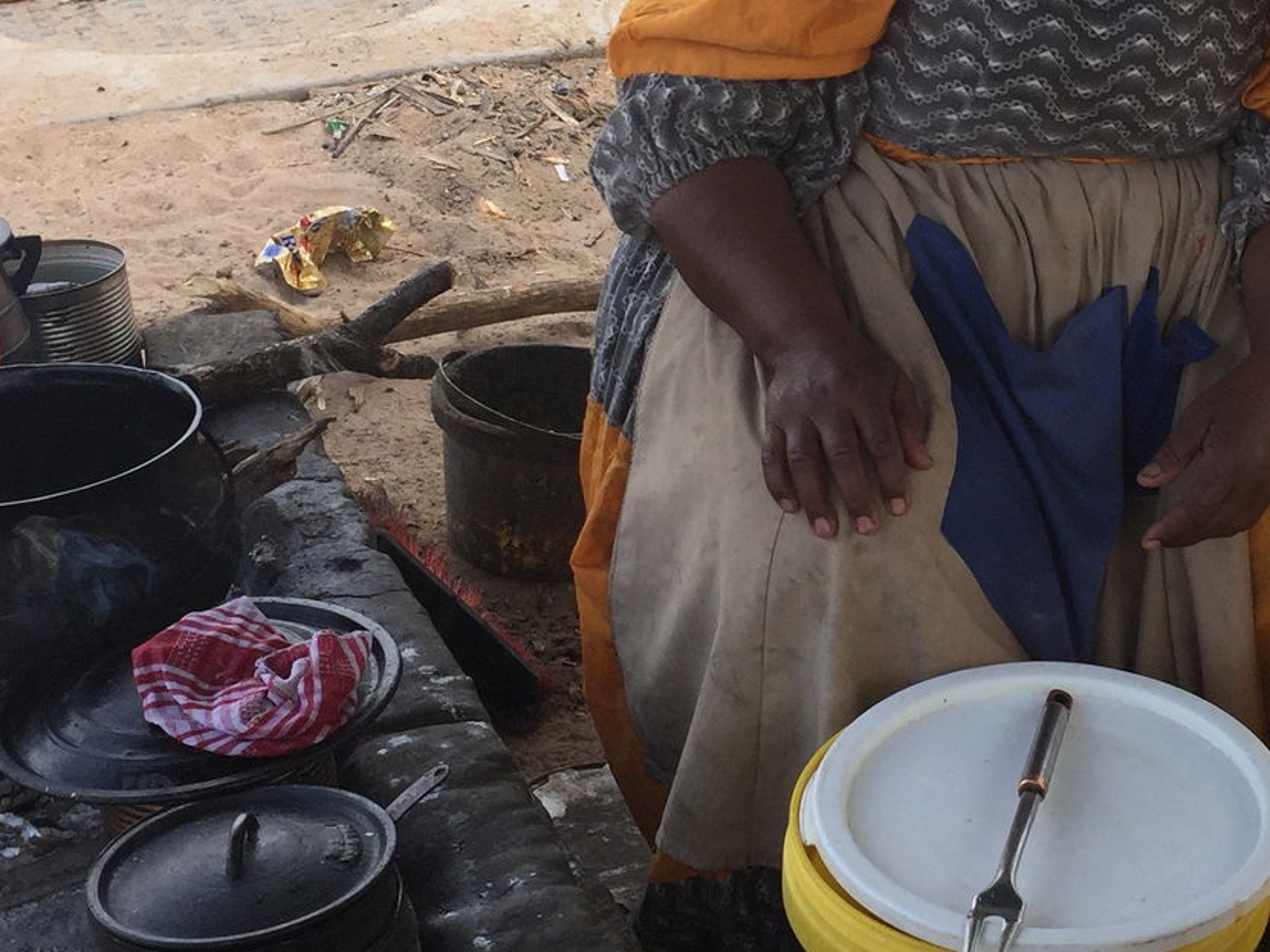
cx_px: 1001
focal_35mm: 67
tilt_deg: -23.4
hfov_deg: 28.4
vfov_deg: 21.8
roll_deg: +0.4
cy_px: 313
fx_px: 2458
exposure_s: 1/573
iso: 32
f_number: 2.2
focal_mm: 4.15
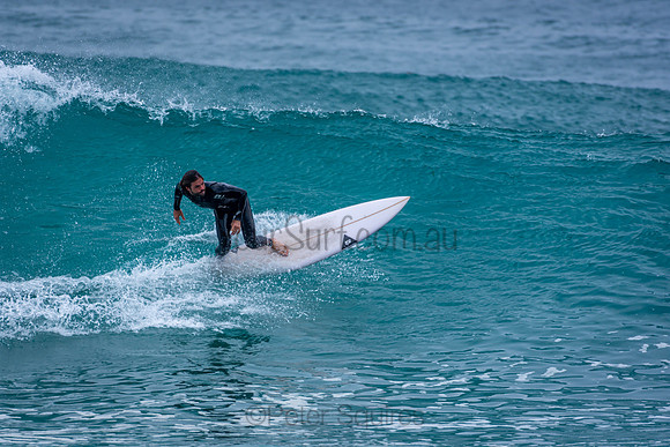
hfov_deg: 2.7
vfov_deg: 1.8
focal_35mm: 750
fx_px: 13961
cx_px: 335
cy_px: 224
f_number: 5.6
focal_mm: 500
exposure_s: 1/640
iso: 180
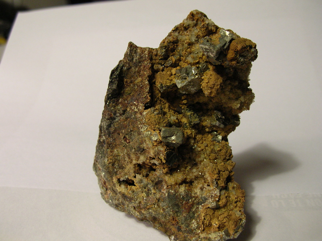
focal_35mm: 37
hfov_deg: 50.2
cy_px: 120
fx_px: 344
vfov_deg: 38.6
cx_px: 161
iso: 105
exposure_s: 1/4.4
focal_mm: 6.2
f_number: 2.7
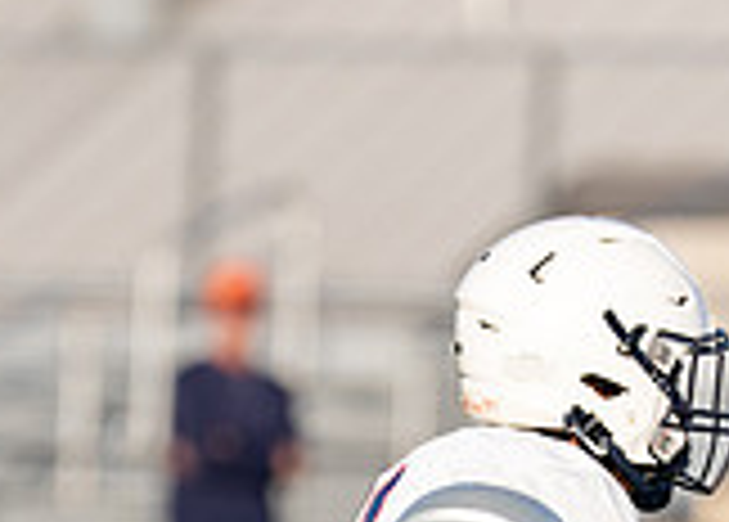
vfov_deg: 1.5
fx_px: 19934
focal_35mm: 962
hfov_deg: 2.1
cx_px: 352
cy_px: 837
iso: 200
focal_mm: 200
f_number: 2.8
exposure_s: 1/5000
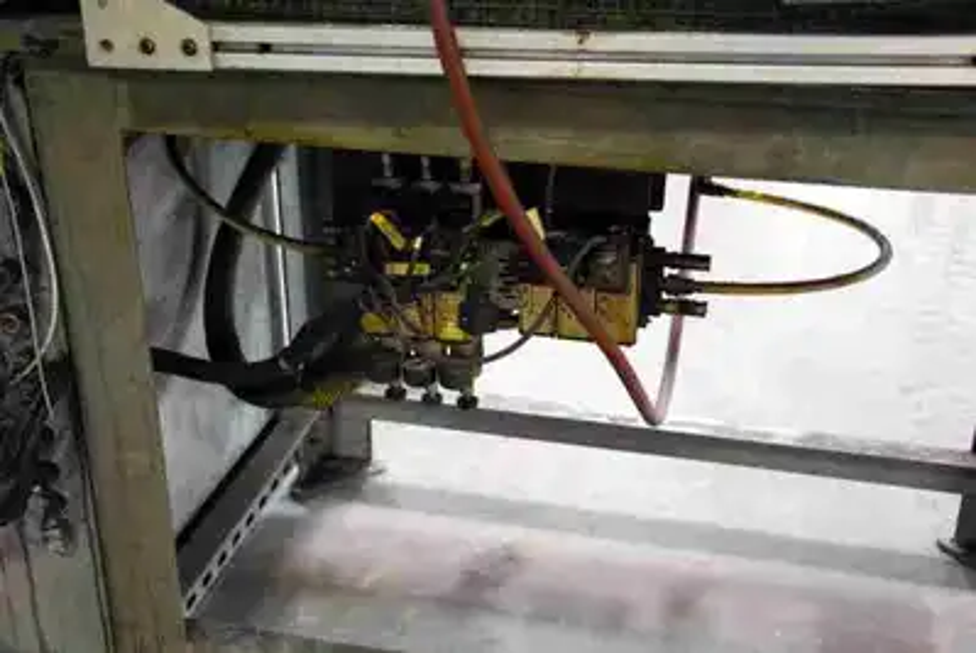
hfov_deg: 41.1
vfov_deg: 28.1
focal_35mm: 48
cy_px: 326
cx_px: 488
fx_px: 1303
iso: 1600
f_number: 4.2
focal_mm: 32
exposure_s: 1/8
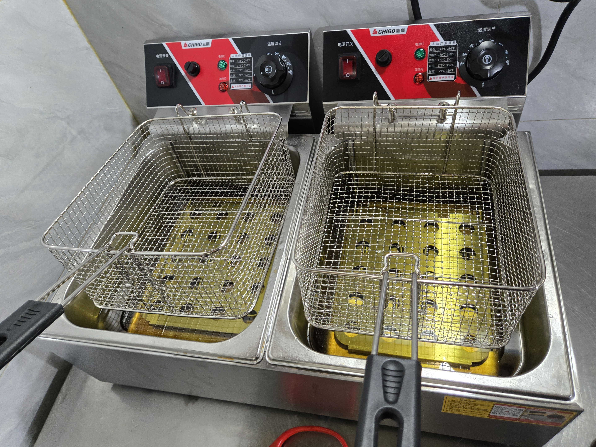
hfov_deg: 71.6
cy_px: 220
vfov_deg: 56.8
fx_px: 413
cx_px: 303
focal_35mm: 24
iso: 500
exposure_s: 1/100
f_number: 1.8
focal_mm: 5.4
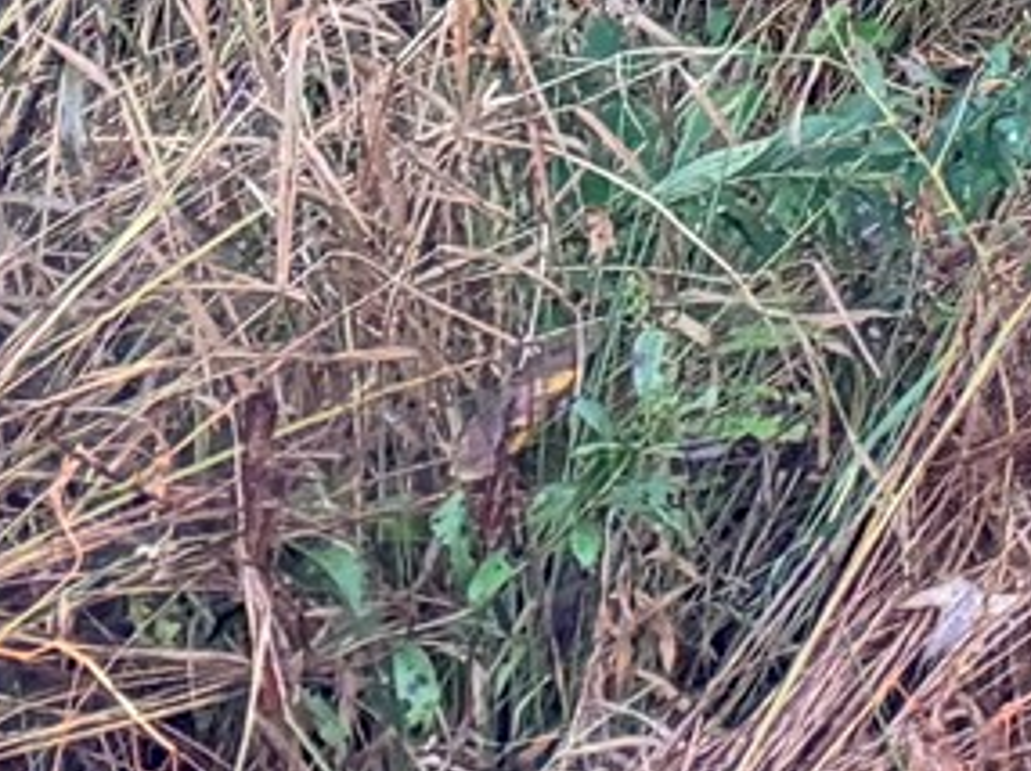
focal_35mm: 172
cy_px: -1928
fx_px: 5119
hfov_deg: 8.9
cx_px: 3291
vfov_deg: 7.2
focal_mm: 6.76
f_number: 1.78
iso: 200
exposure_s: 1/105
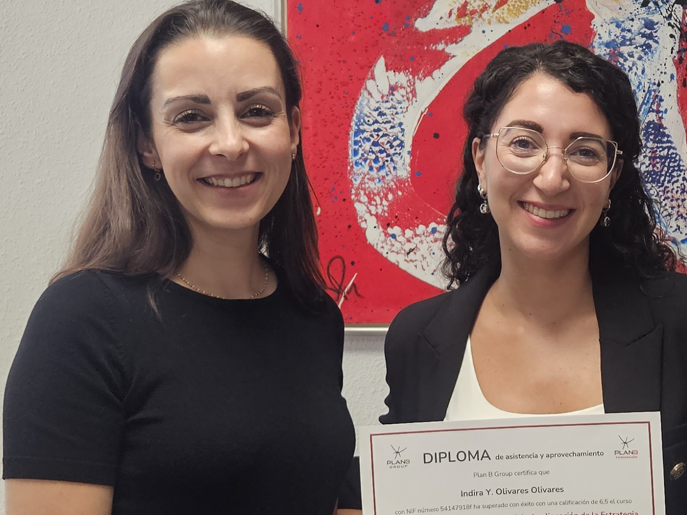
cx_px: 520
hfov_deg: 29.8
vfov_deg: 22.9
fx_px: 1270
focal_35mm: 64
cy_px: 297
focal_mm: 5.4
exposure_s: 1/180
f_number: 1.8
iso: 250
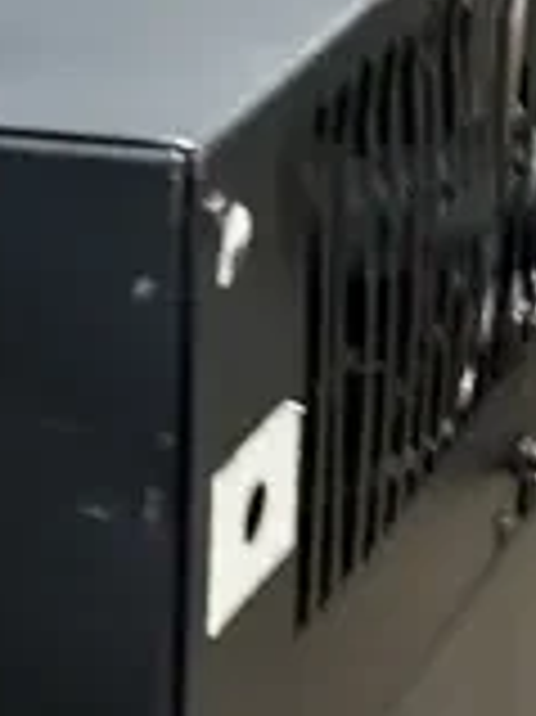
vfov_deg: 15.5
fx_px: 2543
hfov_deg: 11.0
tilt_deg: -27.1
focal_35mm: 123
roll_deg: +2.7
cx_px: -531
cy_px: 840
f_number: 1.78
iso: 640
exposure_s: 1/60
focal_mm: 6.86
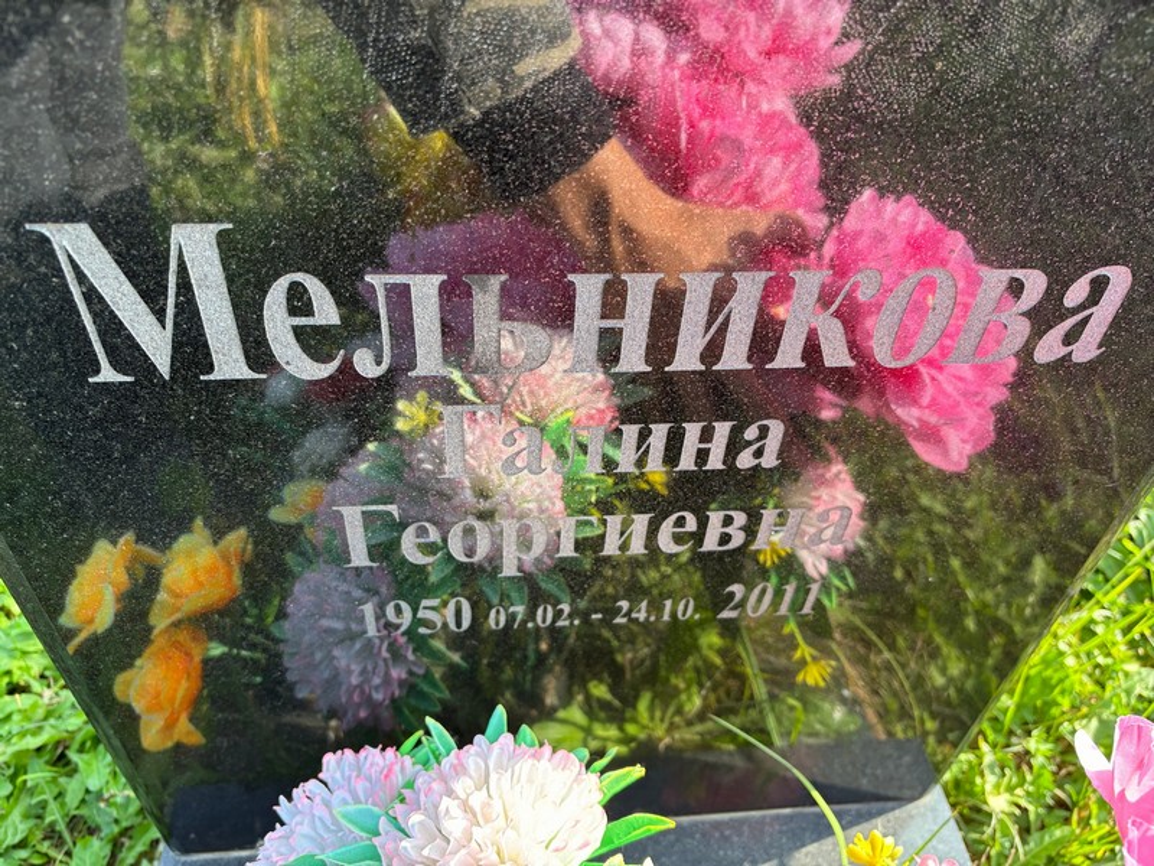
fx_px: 867
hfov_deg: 67.3
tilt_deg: -45.1
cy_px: 433
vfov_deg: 53.1
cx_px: 577
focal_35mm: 26
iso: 50
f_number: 1.6
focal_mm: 5.96
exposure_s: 1/184
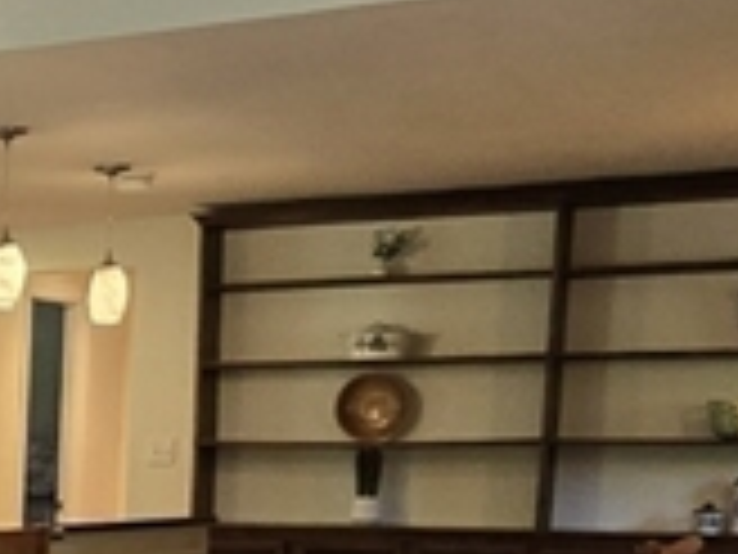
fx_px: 1727
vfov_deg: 16.9
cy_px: 766
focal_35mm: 81
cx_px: -432
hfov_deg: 20.1
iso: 200
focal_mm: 2.2
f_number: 2.2
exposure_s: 1/60
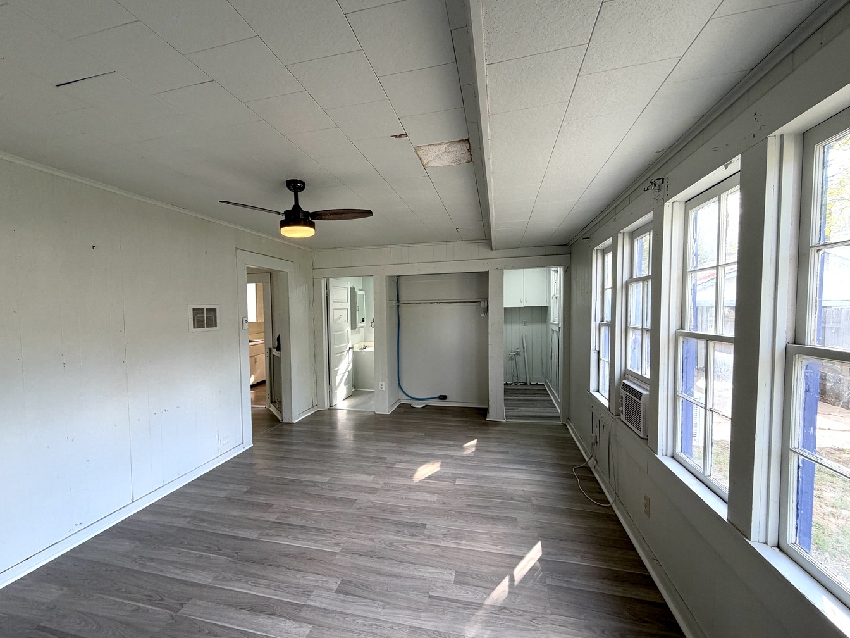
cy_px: 325
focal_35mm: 15
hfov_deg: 98.1
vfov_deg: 81.7
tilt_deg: -2.3
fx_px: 368
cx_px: 405
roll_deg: +1.0
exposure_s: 1/120
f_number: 2.2
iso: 160
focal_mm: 2.22
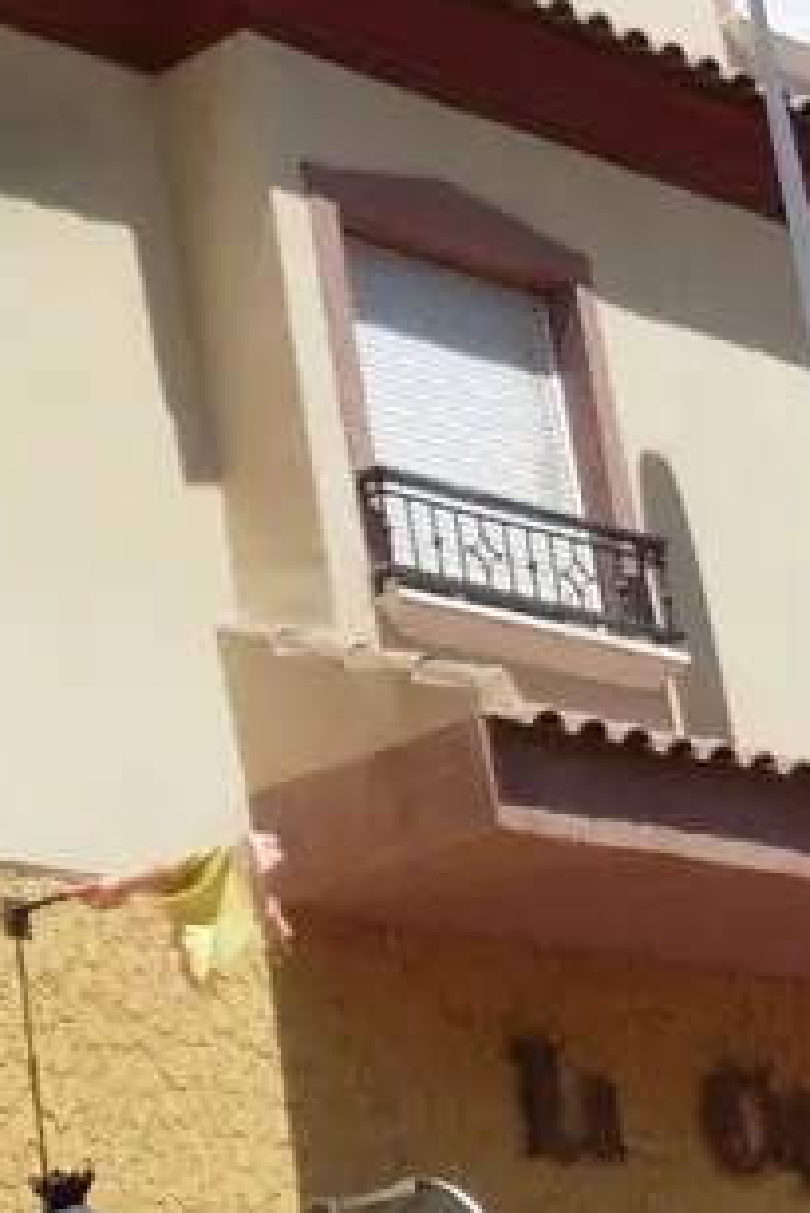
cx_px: -605
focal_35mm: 104
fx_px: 3506
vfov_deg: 19.6
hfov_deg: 12.2
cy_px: 561
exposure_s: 1/1600
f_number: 3.3
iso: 100
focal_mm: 4.3
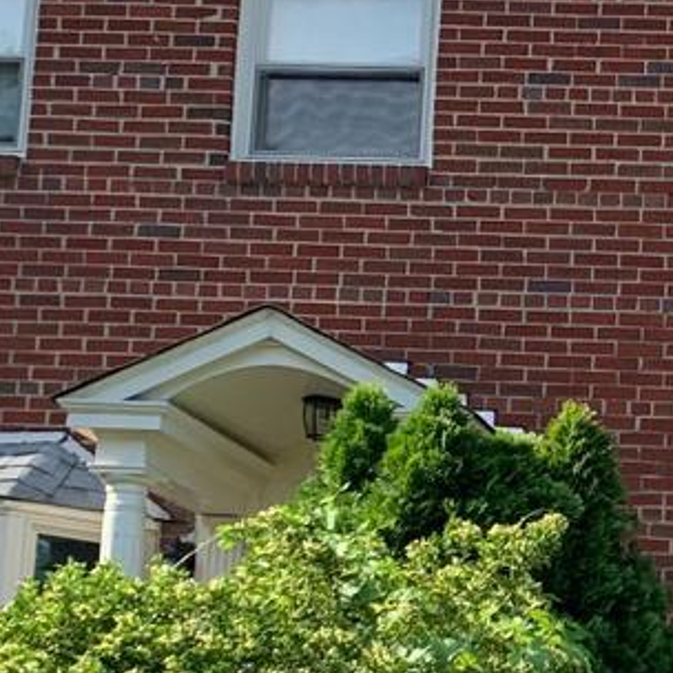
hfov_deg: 14.5
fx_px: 2398
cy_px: 744
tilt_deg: +4.2
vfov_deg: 15.5
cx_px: 1116
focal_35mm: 109
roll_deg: -2.1
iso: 25
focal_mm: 4.25
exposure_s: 1/577
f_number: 1.8
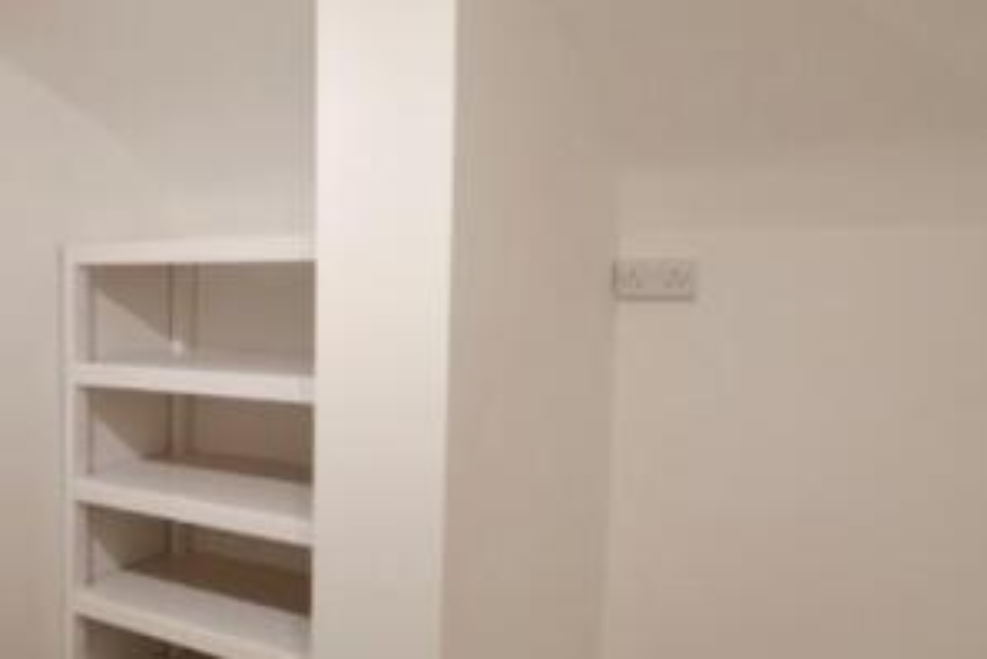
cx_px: -79
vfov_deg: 40.0
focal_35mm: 33
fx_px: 905
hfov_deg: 44.7
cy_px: 349
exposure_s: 1/60
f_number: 4
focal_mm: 10
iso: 400
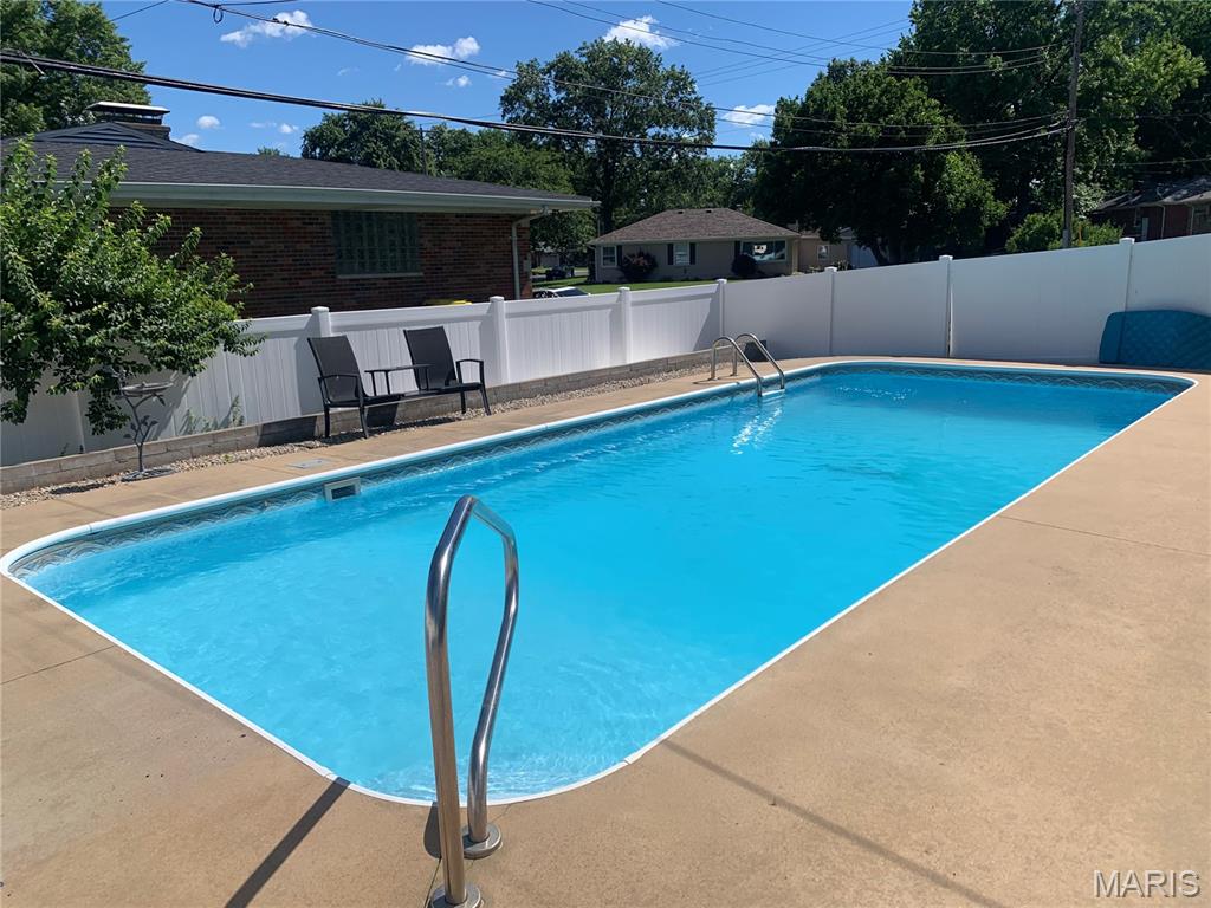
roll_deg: +2.1
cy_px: 454
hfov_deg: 67.3
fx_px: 910
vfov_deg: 53.1
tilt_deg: -11.4
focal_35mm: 26
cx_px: 606
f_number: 1.8
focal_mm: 4.25
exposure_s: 1/4274
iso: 25
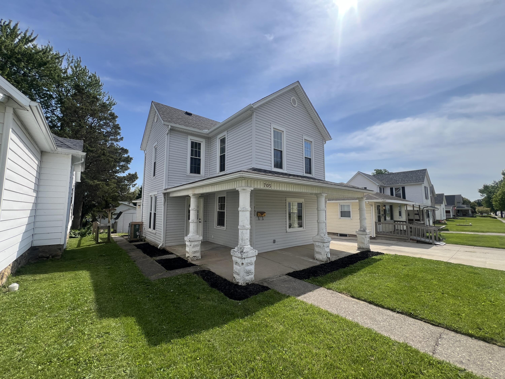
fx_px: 190
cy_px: 190
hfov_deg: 106.2
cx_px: 252
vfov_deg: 89.9
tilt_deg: +5.5
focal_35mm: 13
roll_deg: +0.5
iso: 32
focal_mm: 1.57
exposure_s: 1/1727
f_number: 1.8
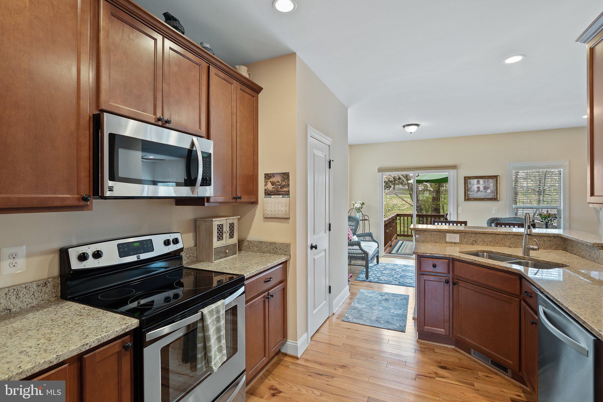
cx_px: 302
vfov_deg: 73.7
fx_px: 268
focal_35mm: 16
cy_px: 201
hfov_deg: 96.7
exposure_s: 1/2.5
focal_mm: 16
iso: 400
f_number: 8
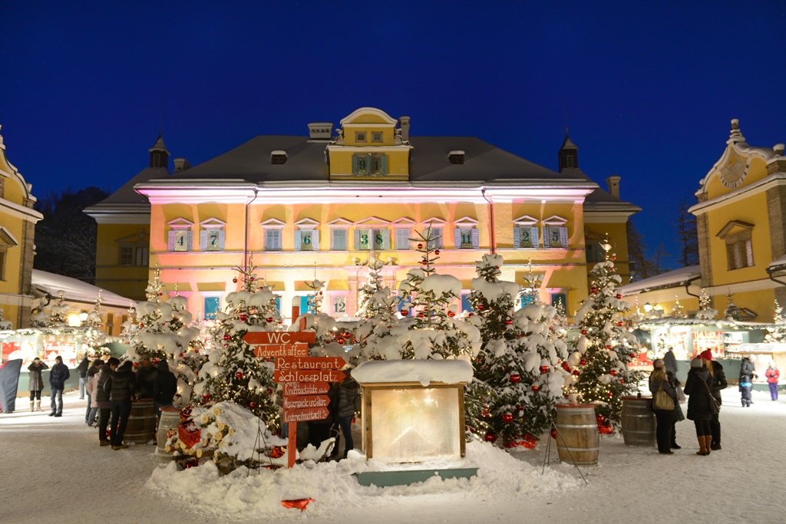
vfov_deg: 45.0
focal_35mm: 29
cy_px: 262
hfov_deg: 63.7
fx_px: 633
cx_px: 393
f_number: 4
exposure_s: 1/3
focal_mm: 29
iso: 800
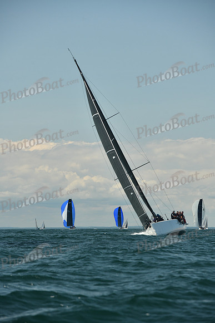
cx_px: 108
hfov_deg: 7.4
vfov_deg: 11.1
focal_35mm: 185
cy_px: 162
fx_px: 1656
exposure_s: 1/640
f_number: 7.1
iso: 320
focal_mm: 185
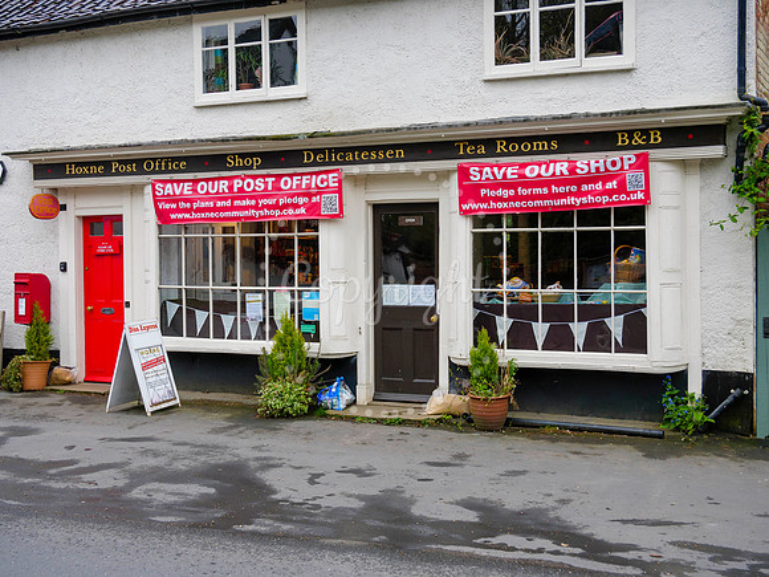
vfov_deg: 31.5
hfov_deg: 41.2
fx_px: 1022
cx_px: 384
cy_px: 288
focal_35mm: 46
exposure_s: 1/200
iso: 200
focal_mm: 23
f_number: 6.3
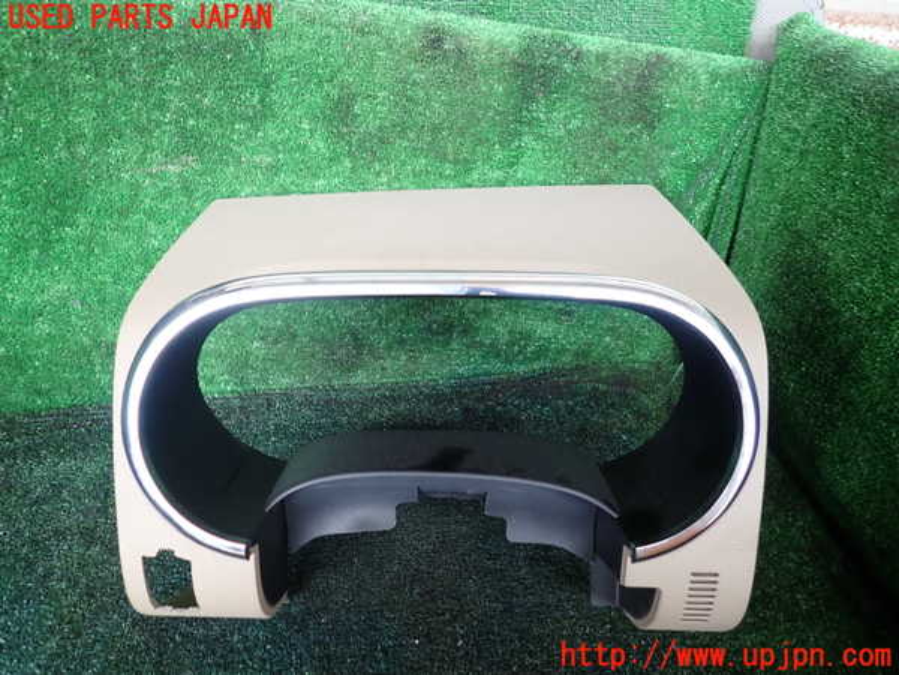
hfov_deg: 69.4
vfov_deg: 54.9
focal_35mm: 25
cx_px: 450
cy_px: 338
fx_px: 649
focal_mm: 4.5
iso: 160
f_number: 2
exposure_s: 1/60
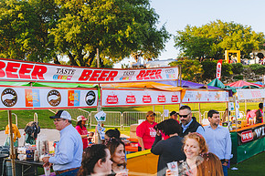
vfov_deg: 28.0
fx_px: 353
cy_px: 104
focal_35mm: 48
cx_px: 151
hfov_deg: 41.0
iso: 64
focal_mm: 24
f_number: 3.5
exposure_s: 1/160
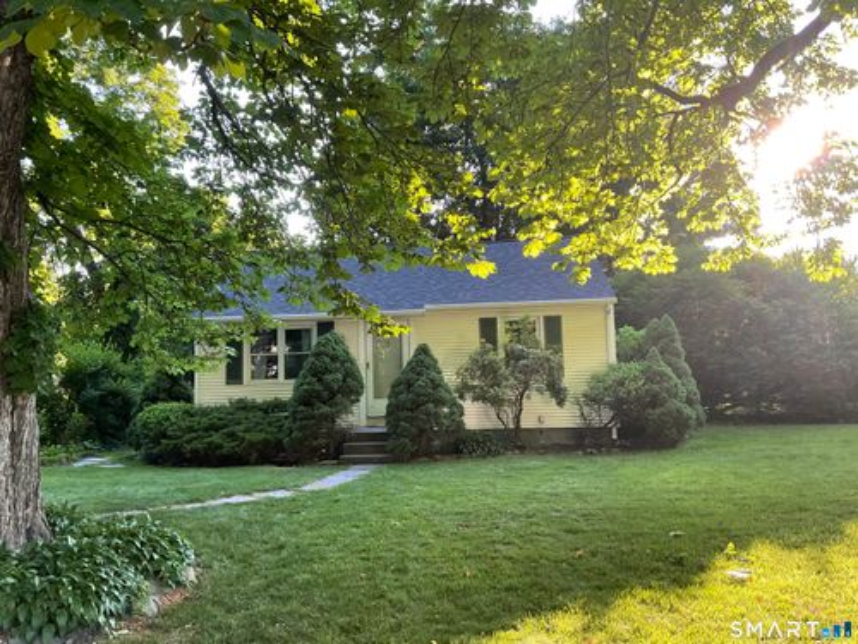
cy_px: 322
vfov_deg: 48.2
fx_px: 719
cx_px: 429
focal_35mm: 29
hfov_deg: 61.7
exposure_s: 1/120
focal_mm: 3
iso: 32
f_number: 1.8
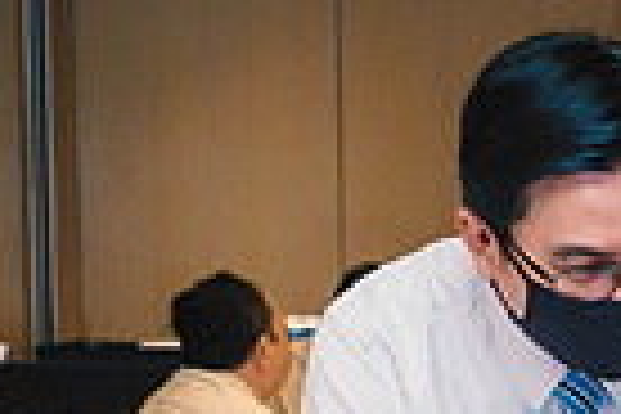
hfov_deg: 10.3
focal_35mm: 197
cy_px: 691
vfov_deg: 6.8
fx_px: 3398
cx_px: 657
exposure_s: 1/100
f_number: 2.8
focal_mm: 22
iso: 1600
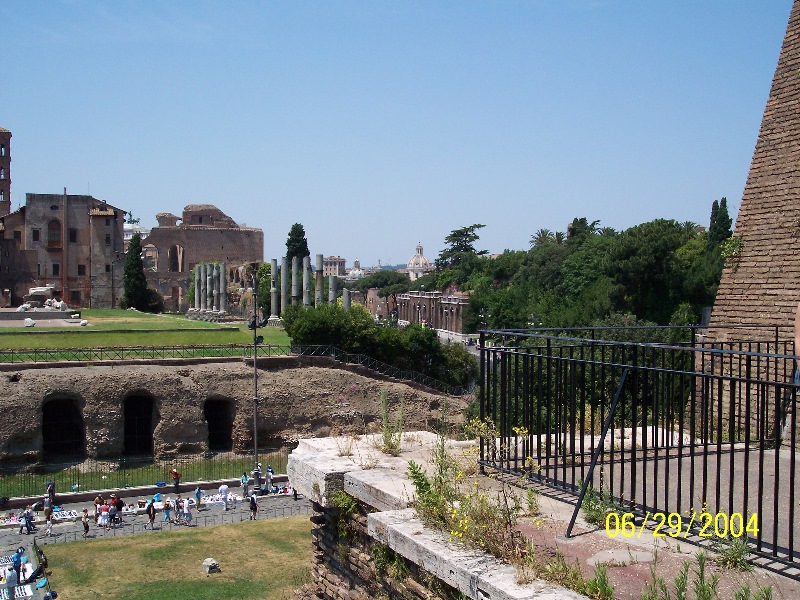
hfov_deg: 49.0
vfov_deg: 37.7
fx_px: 878
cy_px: 300
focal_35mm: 38
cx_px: 400
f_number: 4.8
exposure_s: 1/1000
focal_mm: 8
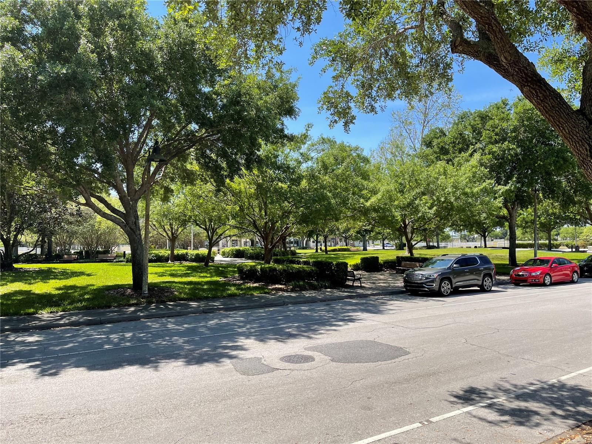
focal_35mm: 26
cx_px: 296
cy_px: 222
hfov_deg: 67.3
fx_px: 445
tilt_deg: +1.6
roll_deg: +0.3
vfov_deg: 53.1
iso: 32
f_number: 1.6
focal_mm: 5.1
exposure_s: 1/1689
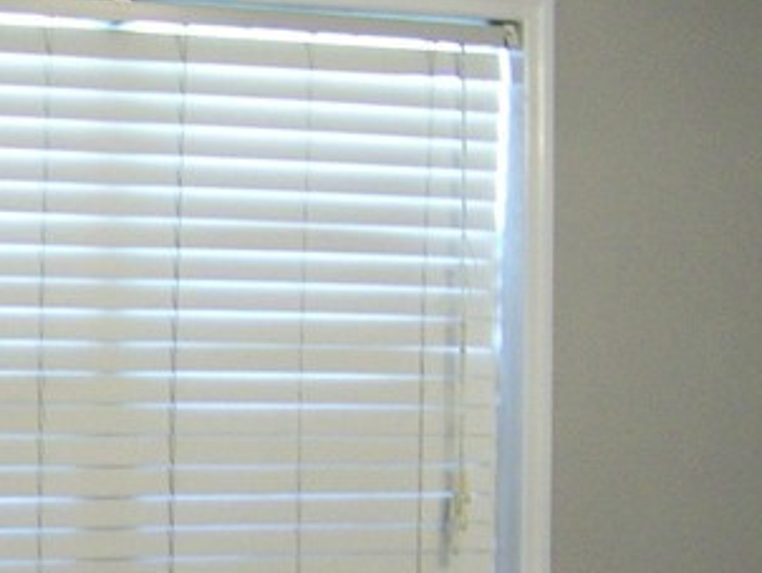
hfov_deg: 15.3
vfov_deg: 12.0
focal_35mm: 122
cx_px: -247
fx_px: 2688
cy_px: 576
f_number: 2.8
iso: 160
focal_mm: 5.85
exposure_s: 1/30
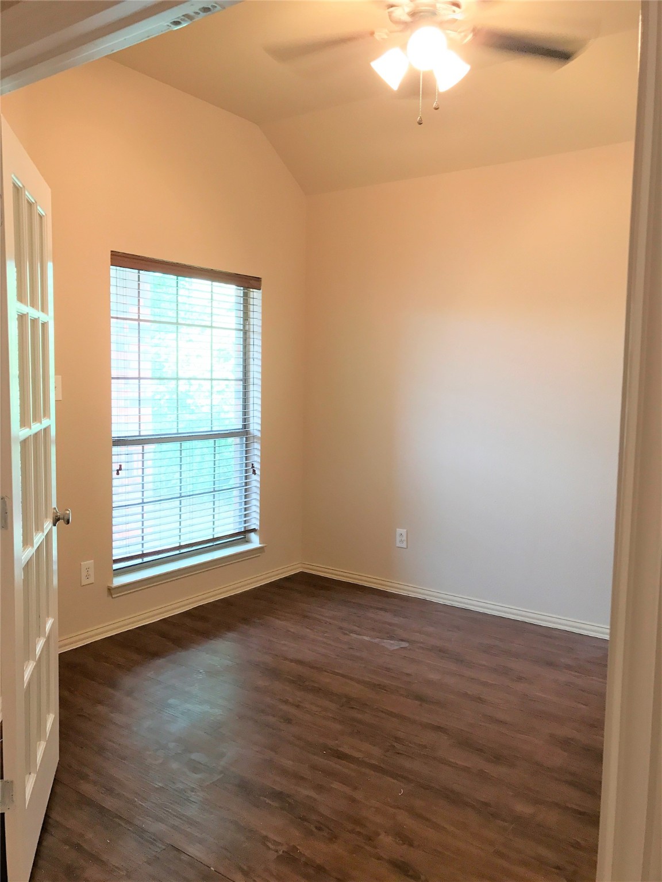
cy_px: 441
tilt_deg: -4.3
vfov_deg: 63.4
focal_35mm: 28
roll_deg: -1.1
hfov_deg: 49.7
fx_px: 714
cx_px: 331
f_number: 1.8
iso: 80
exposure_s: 1/30
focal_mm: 3.99
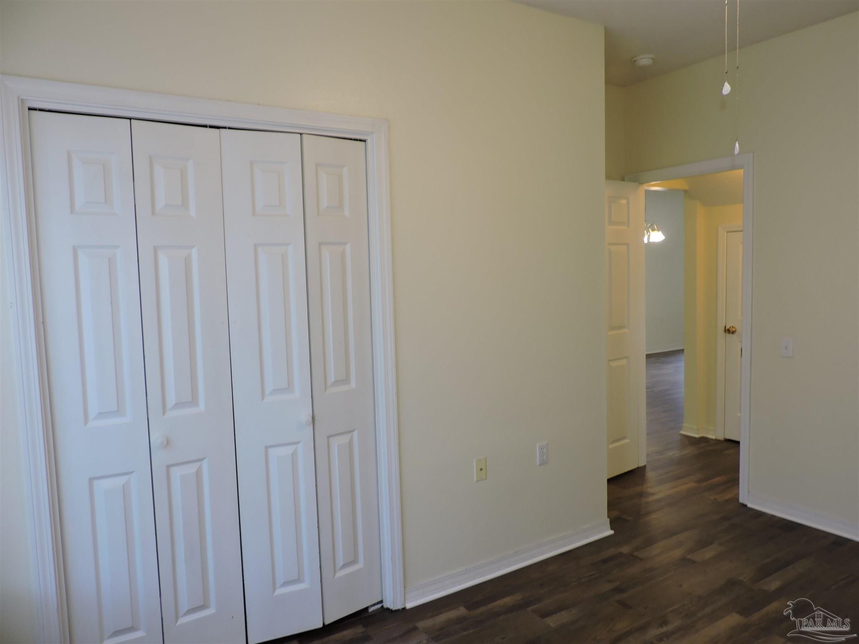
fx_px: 596
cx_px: 430
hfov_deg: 71.6
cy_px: 322
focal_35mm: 24
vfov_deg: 56.8
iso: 140
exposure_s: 1/40
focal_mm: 4.3
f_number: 3
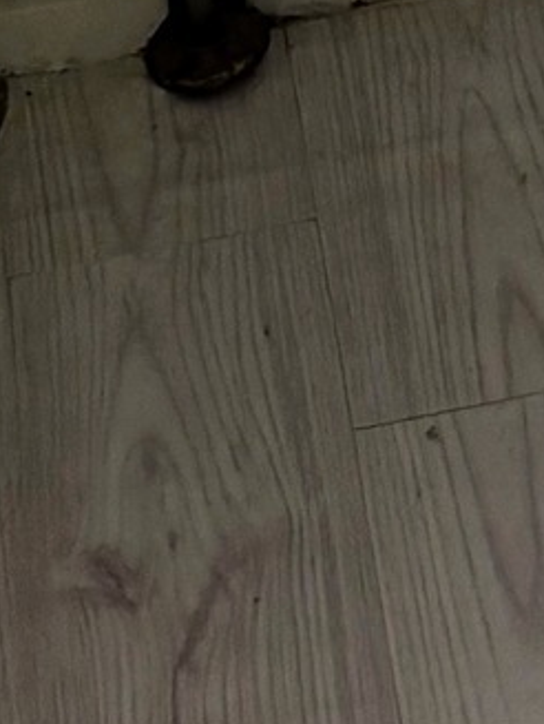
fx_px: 3827
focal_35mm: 183
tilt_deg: -24.8
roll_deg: -0.3
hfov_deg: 8.0
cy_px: -1304
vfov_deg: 9.1
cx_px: 686
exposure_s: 1/121
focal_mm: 5.96
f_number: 1.6
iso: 100
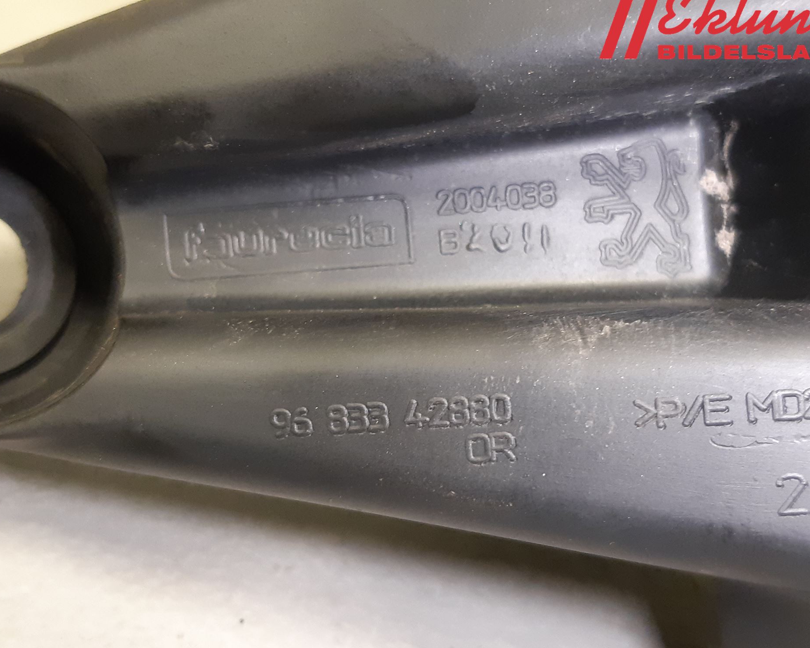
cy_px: 320
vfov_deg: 51.5
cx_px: 420
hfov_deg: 62.2
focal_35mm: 28
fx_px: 671
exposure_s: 1/25
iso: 250
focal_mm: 3.93
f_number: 1.7
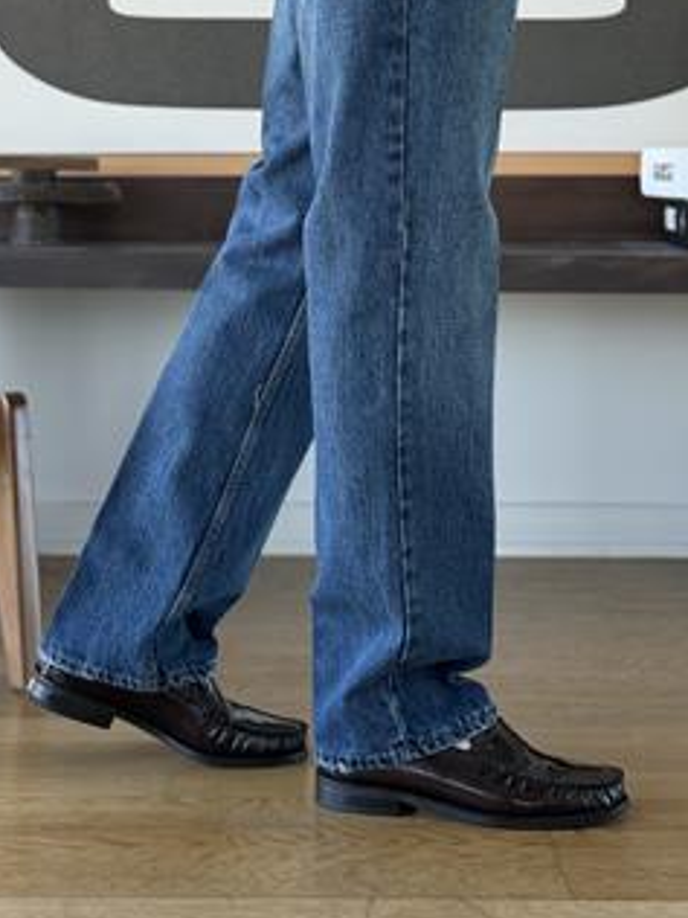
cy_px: 179
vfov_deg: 23.7
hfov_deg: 18.2
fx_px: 2147
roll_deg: -0.4
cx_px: 319
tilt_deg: -1.1
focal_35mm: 81
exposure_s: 1/200
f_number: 1.78
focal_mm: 6.76
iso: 100
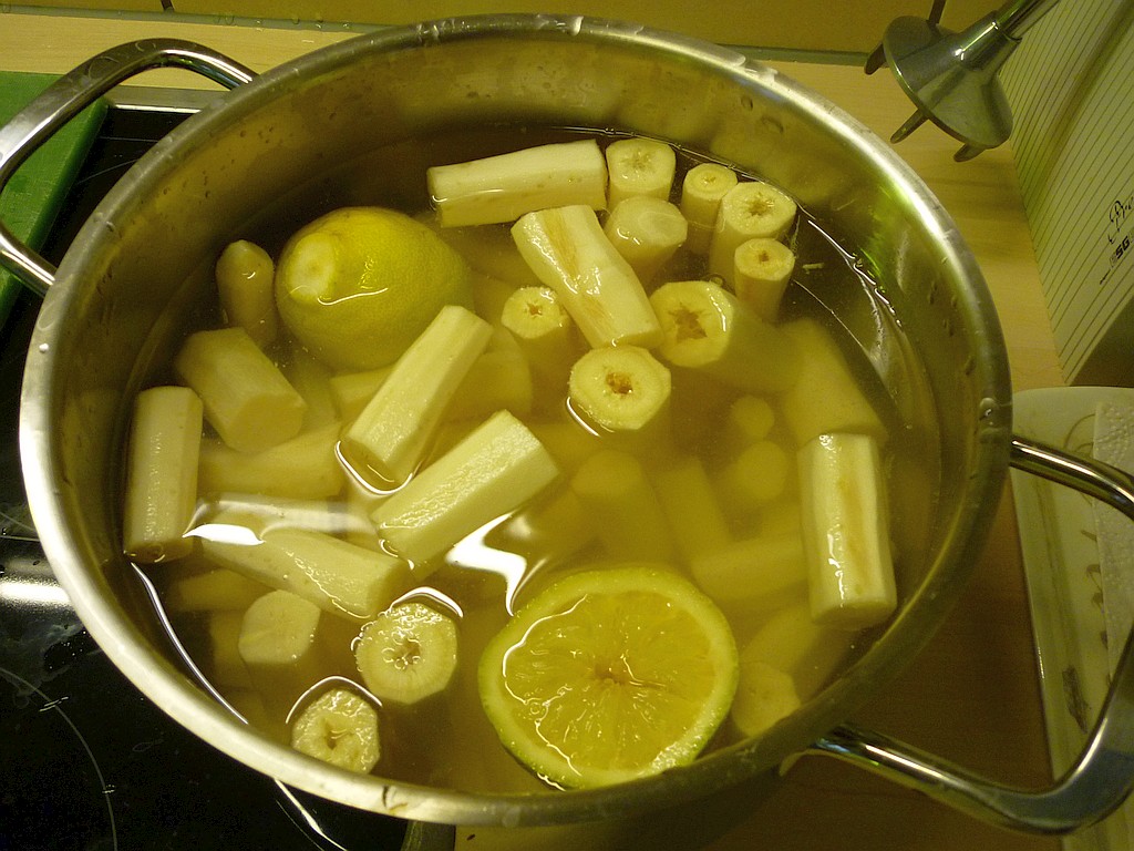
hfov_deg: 55.4
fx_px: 1081
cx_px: 567
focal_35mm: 33
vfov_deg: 42.9
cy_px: 426
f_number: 2.8
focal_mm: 5.5
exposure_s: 1/30
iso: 250
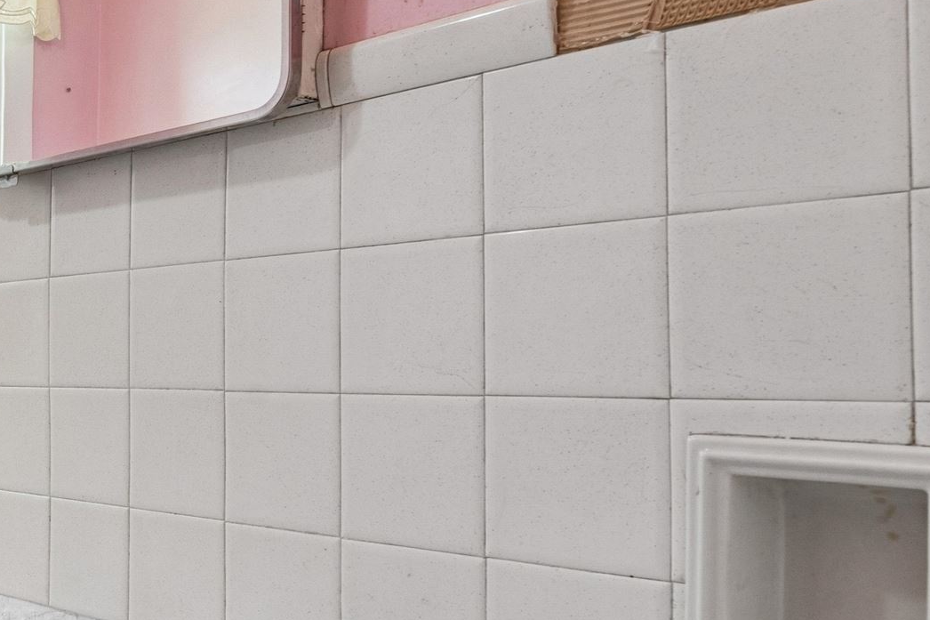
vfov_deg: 28.6
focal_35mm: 47
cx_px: -311
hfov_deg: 31.3
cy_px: 360
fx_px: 1214
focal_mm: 16
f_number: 10
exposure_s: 1/50
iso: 800
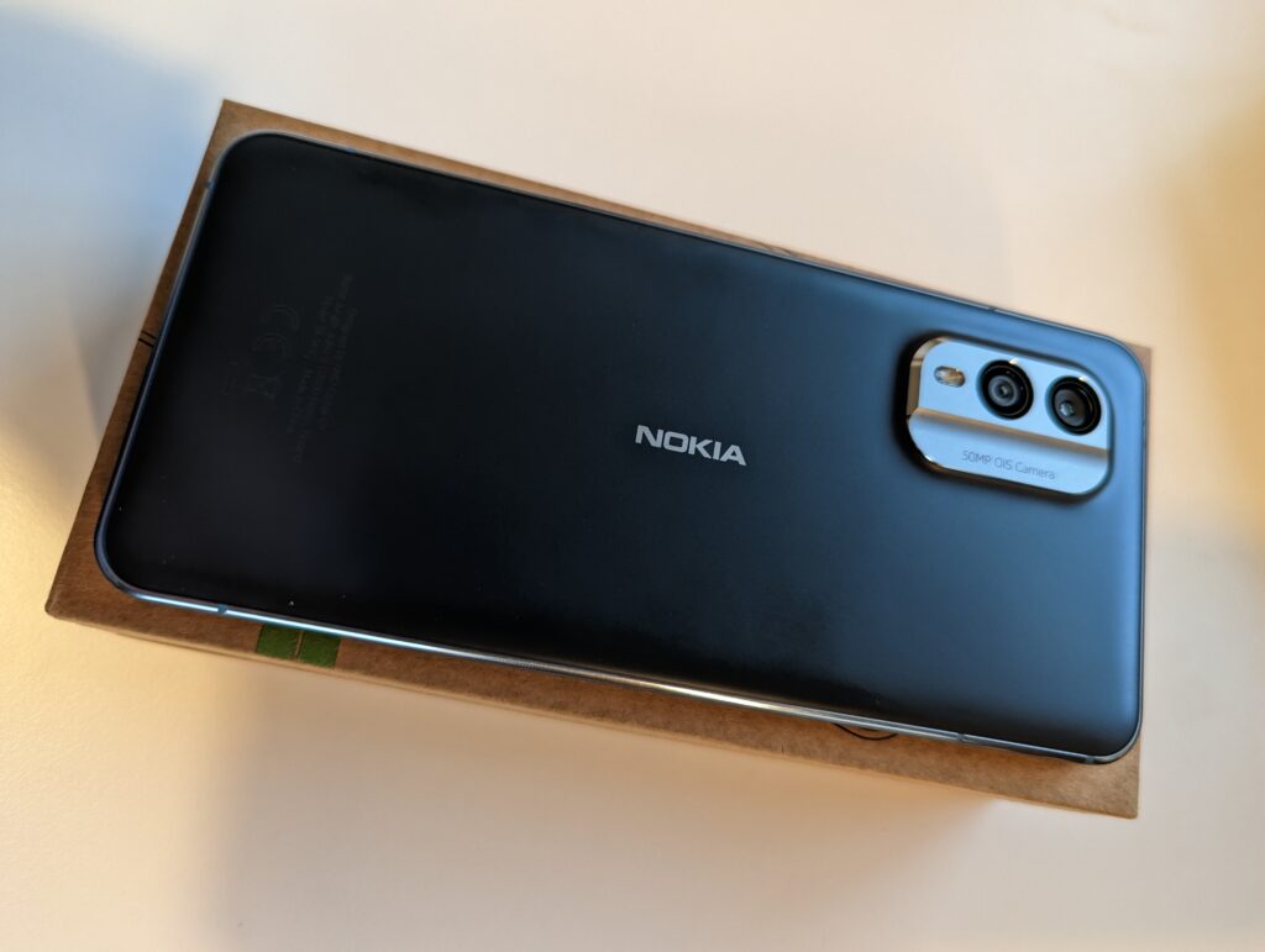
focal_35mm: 24
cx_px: 632
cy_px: 476
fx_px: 878
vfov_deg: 56.9
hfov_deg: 71.5
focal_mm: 6.81
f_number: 1.85
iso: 176
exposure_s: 1/23.8
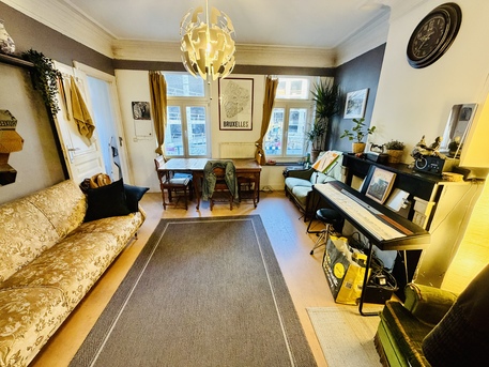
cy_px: 184
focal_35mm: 14
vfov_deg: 85.7
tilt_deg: -17.6
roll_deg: -0.8
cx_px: 244
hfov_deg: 102.0
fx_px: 198
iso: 320
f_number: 2.2
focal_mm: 2.22
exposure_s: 1/50
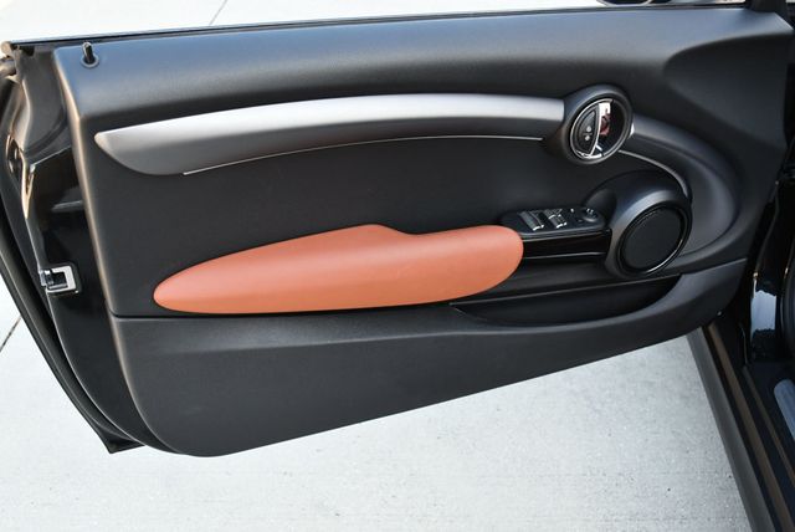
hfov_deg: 53.1
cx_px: 398
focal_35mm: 36
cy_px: 266
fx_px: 796
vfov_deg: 36.9
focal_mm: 18
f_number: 4
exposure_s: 1/250
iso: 400
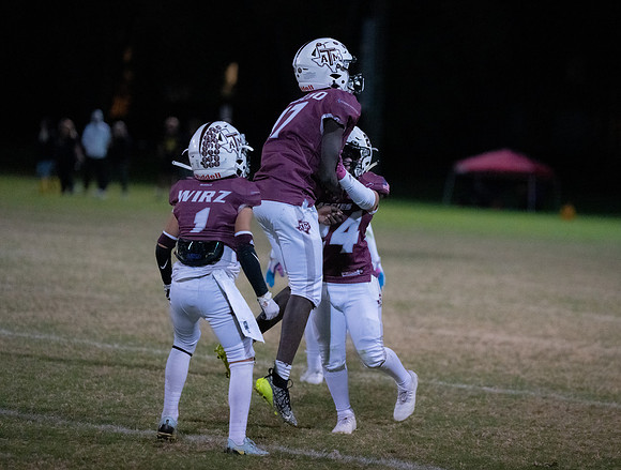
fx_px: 3365
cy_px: 223
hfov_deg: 10.5
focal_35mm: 187
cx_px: 354
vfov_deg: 8.0
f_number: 2.8
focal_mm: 153
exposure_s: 1/1000
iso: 10000
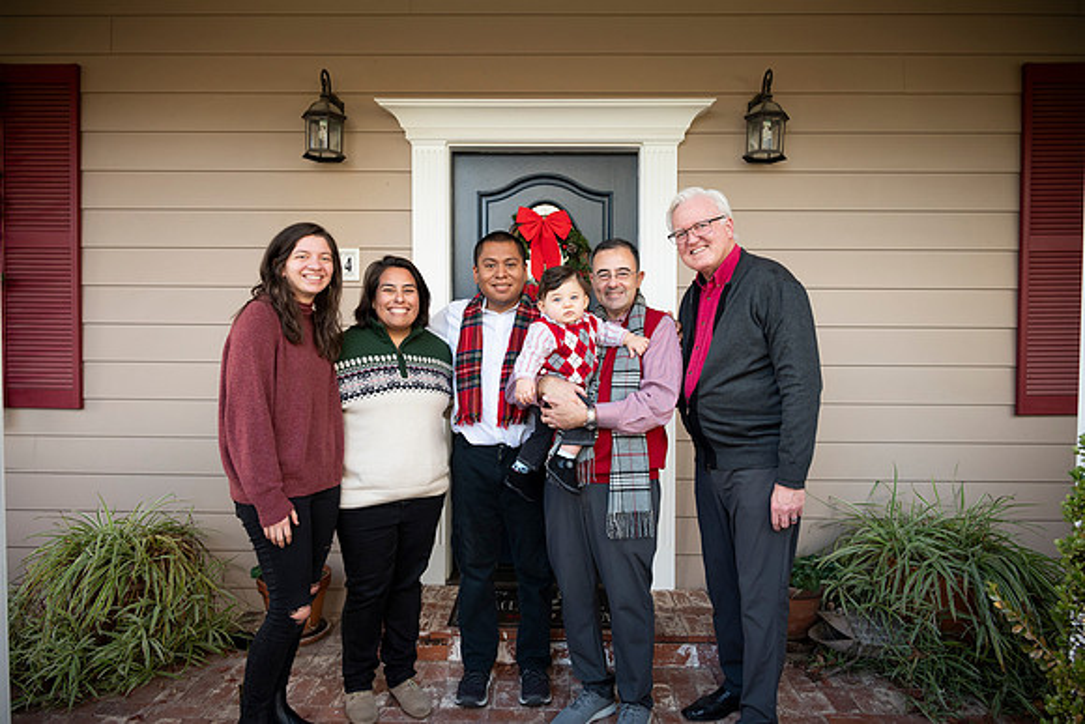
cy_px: 362
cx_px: 542
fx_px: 723
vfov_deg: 53.2
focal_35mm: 24
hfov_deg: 73.7
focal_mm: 24
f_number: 4
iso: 400
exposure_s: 1/160
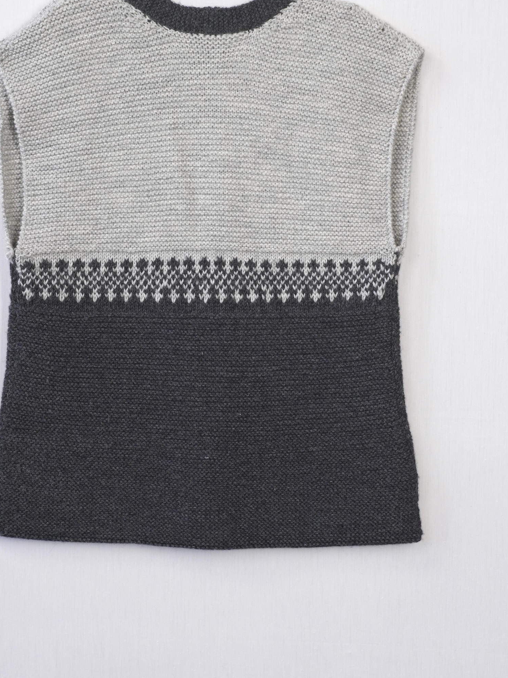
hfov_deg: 21.9
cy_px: 307
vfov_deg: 29.0
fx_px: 1311
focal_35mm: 67
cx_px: 189
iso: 320
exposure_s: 1/60
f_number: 7.1
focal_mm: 32
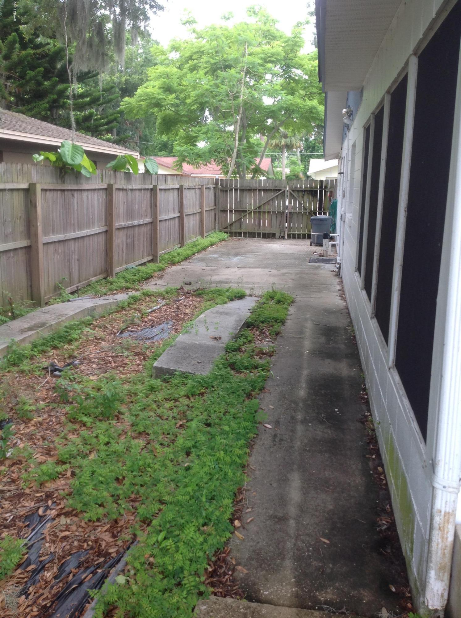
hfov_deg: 40.6
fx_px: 623
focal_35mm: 35
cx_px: 230
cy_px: 309
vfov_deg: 52.7
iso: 50
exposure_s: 1/146
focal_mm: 4.28
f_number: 2.4
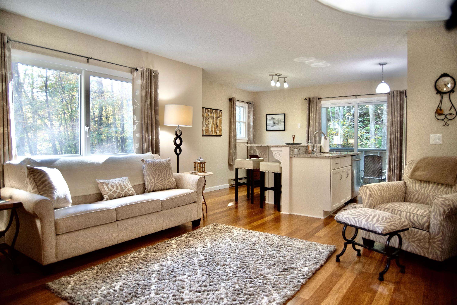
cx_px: 228
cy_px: 152
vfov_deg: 53.2
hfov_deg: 73.7
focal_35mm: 24
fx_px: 305
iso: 1000
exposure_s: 1/125
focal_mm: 24
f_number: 3.8
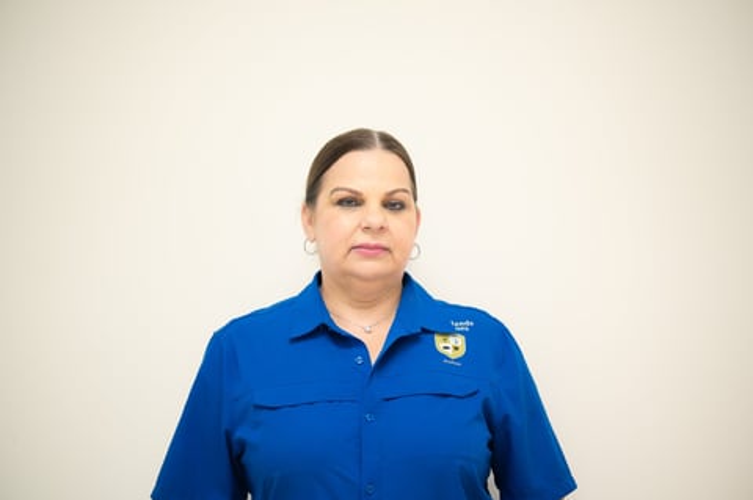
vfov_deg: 12.2
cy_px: 250
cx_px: 376
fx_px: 2351
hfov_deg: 18.2
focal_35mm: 112
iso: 320
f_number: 1.2
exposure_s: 1/160
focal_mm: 75
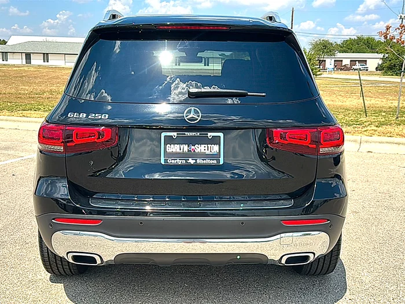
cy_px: 152
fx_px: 445
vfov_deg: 37.7
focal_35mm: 38
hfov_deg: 49.0
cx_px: 202
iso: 80
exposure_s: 1/4219
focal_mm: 6.86
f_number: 1.78
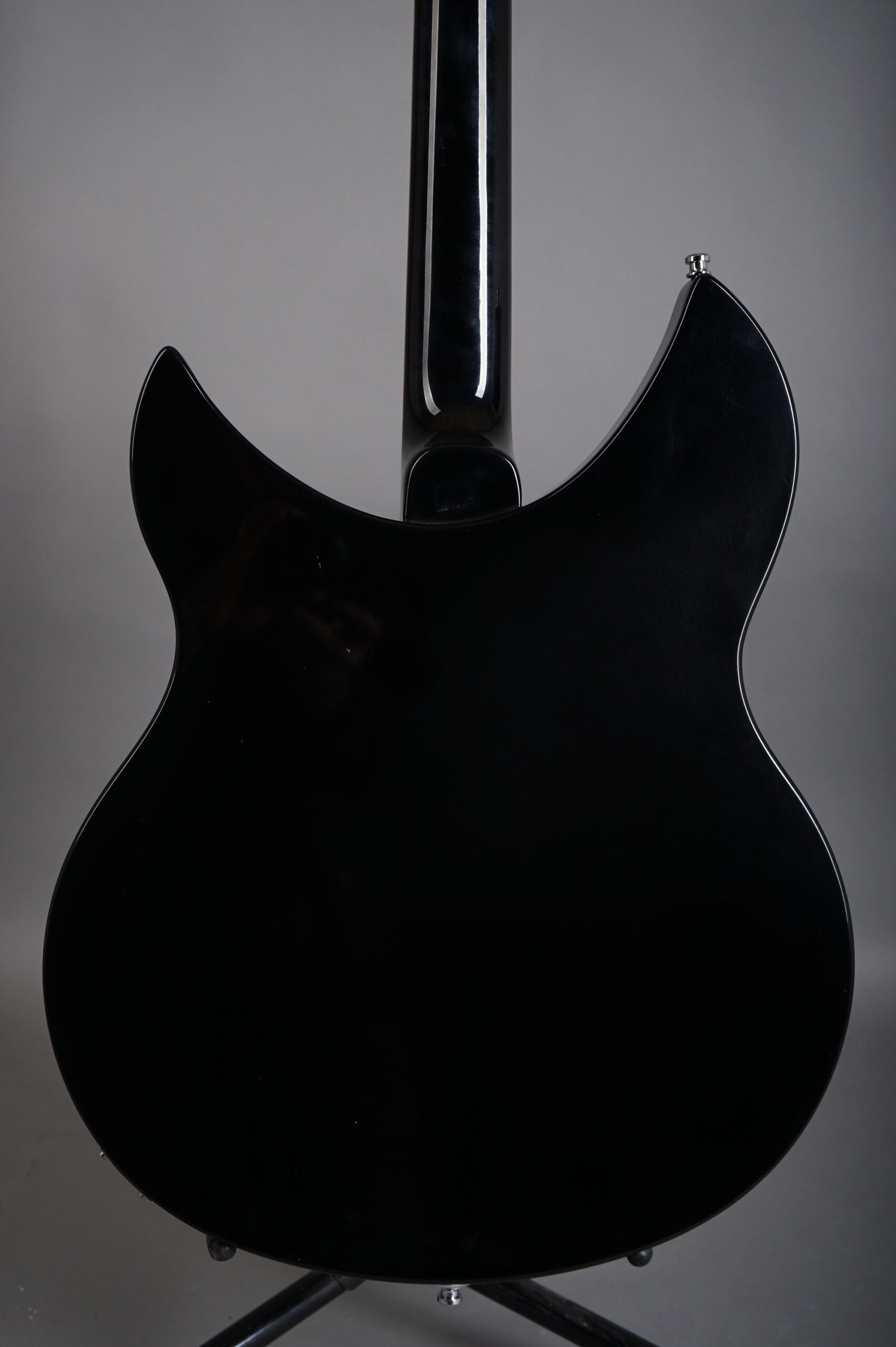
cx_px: 448
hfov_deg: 27.5
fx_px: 1833
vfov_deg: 40.4
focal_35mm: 49
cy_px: 674
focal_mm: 49
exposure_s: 1/160
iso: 160
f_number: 8
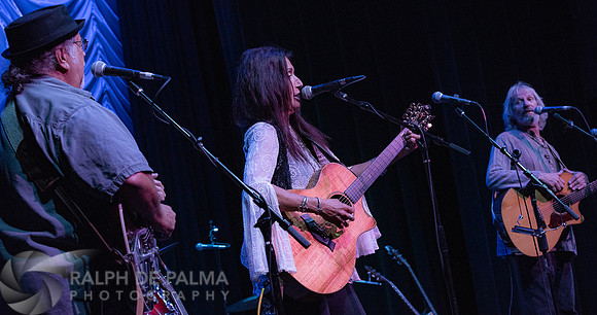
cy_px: 161
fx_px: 1265
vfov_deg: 14.2
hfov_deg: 26.6
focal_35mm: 81
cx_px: 312
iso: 2000
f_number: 5.6
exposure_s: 1/160
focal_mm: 70
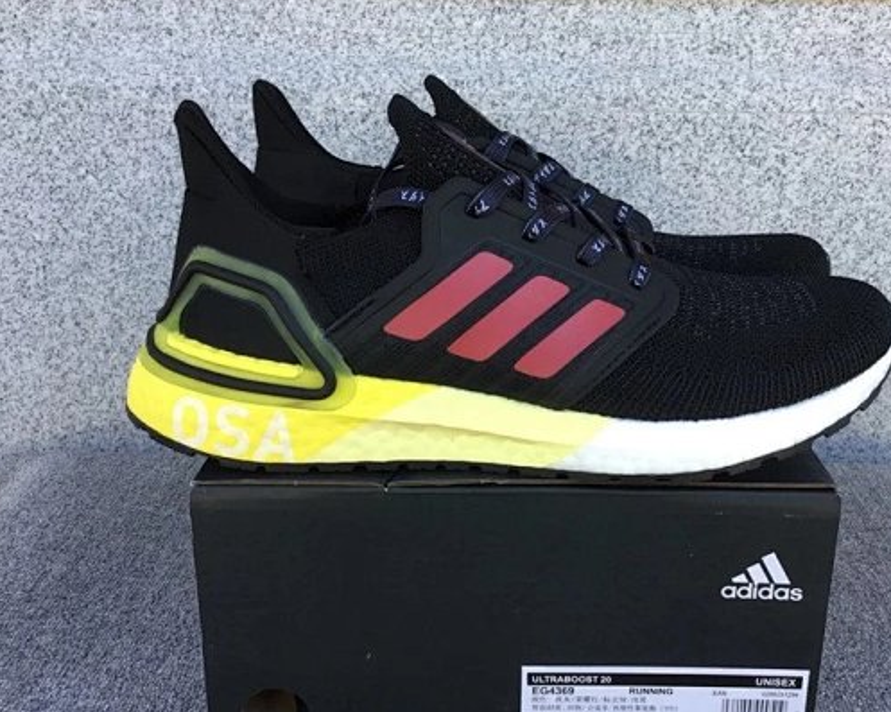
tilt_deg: -18.0
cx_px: 507
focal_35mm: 39
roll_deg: -0.5
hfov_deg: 46.7
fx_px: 1028
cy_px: 371
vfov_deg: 38.2
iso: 32
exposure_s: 1/100
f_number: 2.4
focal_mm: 3.3
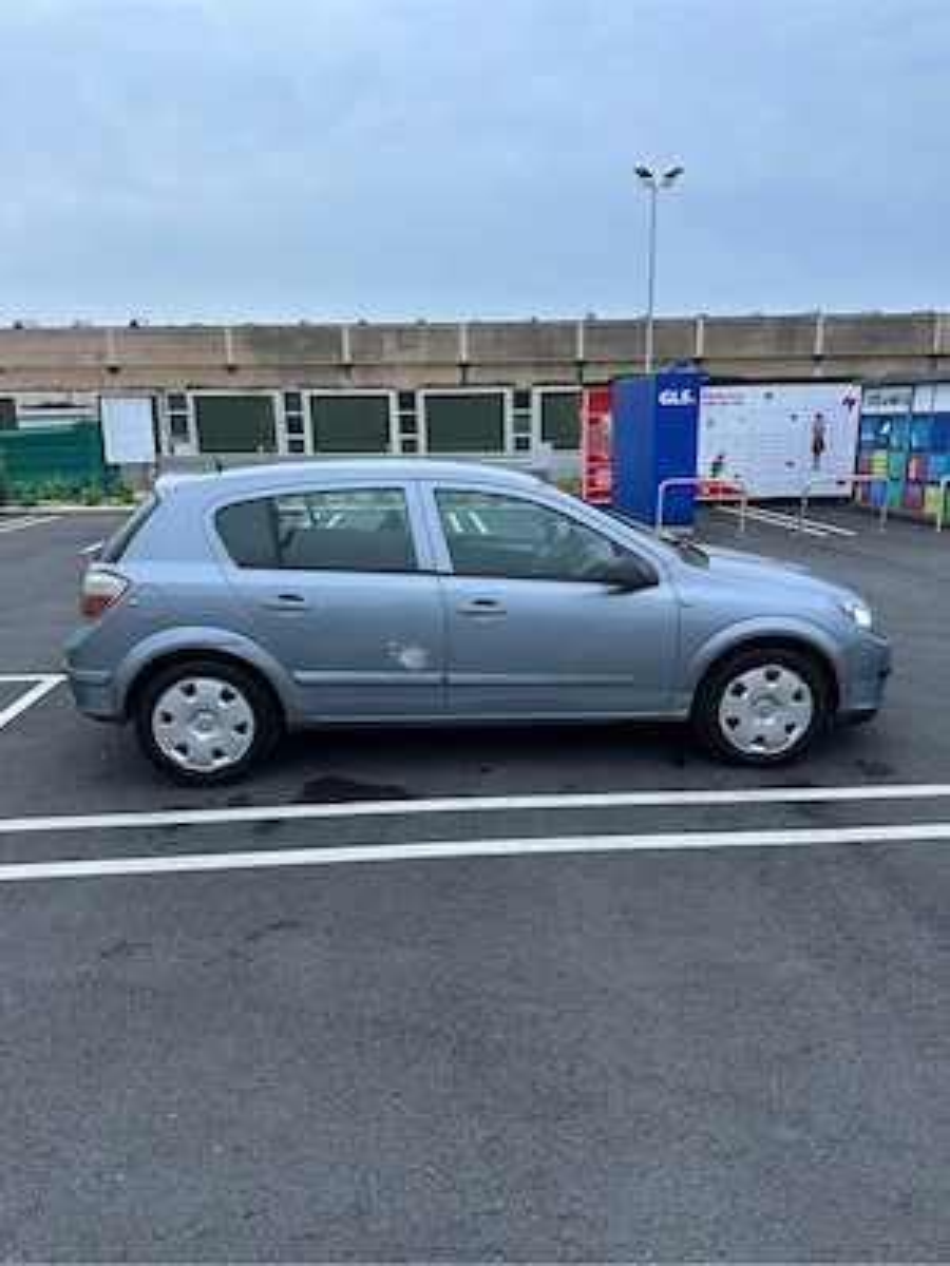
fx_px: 878
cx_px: 475
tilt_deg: -12.9
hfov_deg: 56.8
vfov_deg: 71.6
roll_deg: +0.9
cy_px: 633
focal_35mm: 24
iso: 250
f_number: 1.78
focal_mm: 6.86
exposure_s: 1/120
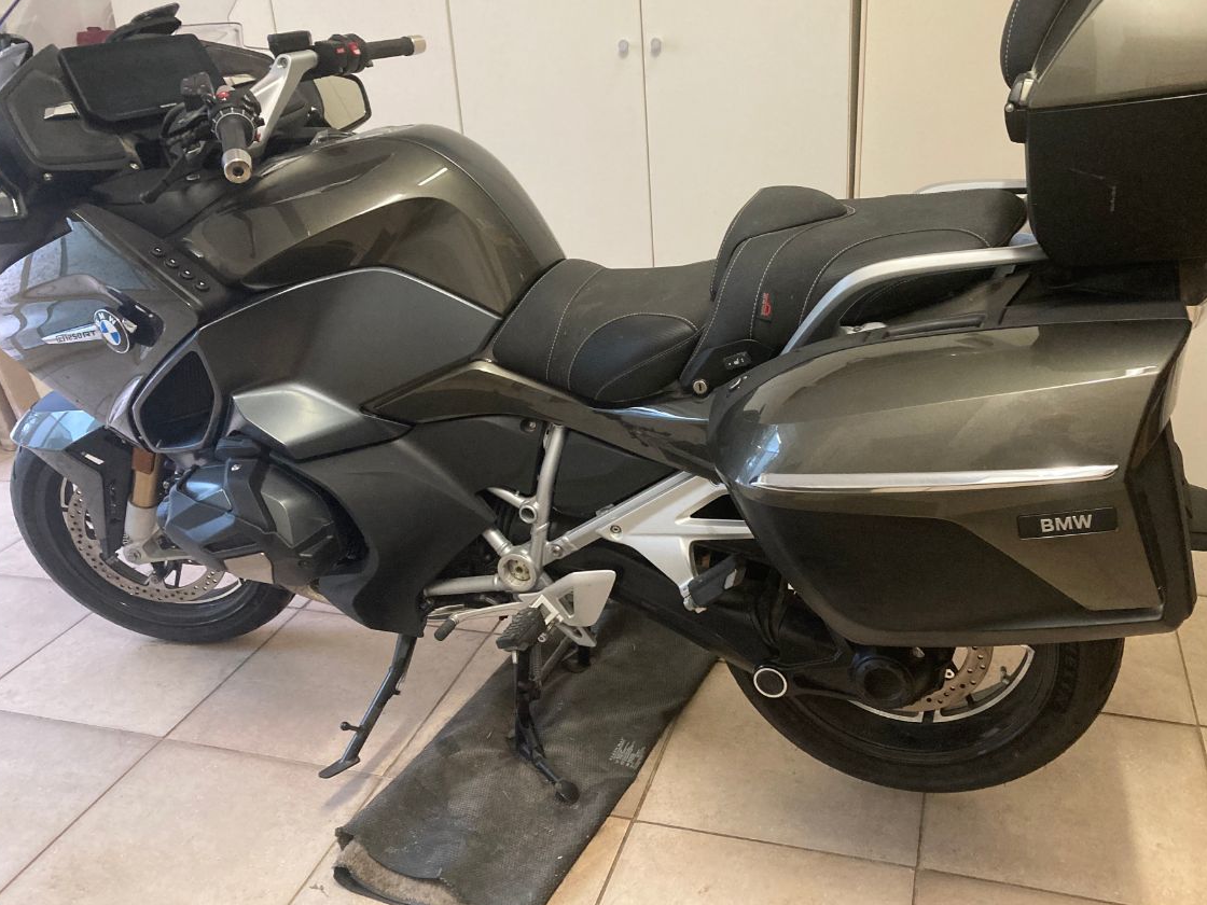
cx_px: 657
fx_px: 1116
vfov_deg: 44.1
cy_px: 396
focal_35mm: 32
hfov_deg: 56.7
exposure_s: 1/50
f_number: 1.8
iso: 250
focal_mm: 3.99
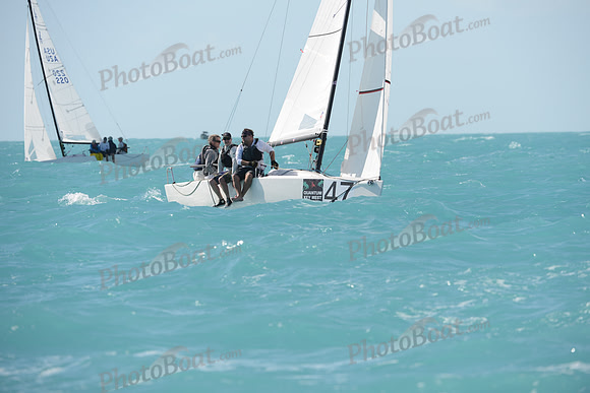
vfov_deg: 4.6
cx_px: 295
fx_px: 4918
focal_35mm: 300
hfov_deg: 6.9
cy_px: 196
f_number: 6.3
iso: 200
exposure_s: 1/1000
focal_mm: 300
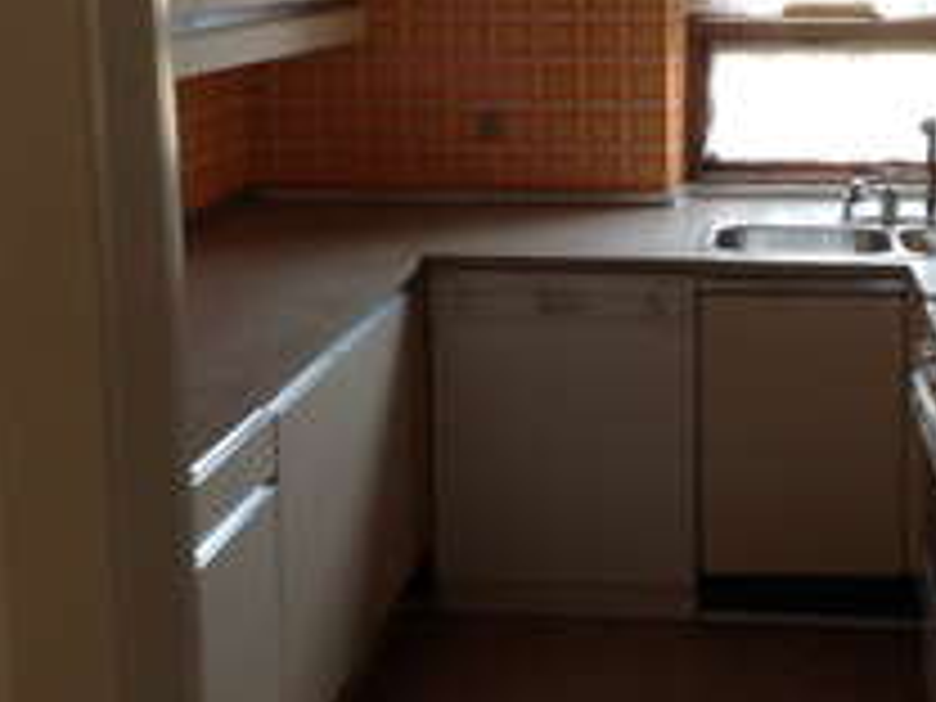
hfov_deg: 30.3
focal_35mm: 63
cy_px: 189
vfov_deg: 23.1
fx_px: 1703
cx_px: 691
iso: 64
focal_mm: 4.28
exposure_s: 1/24
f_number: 2.4
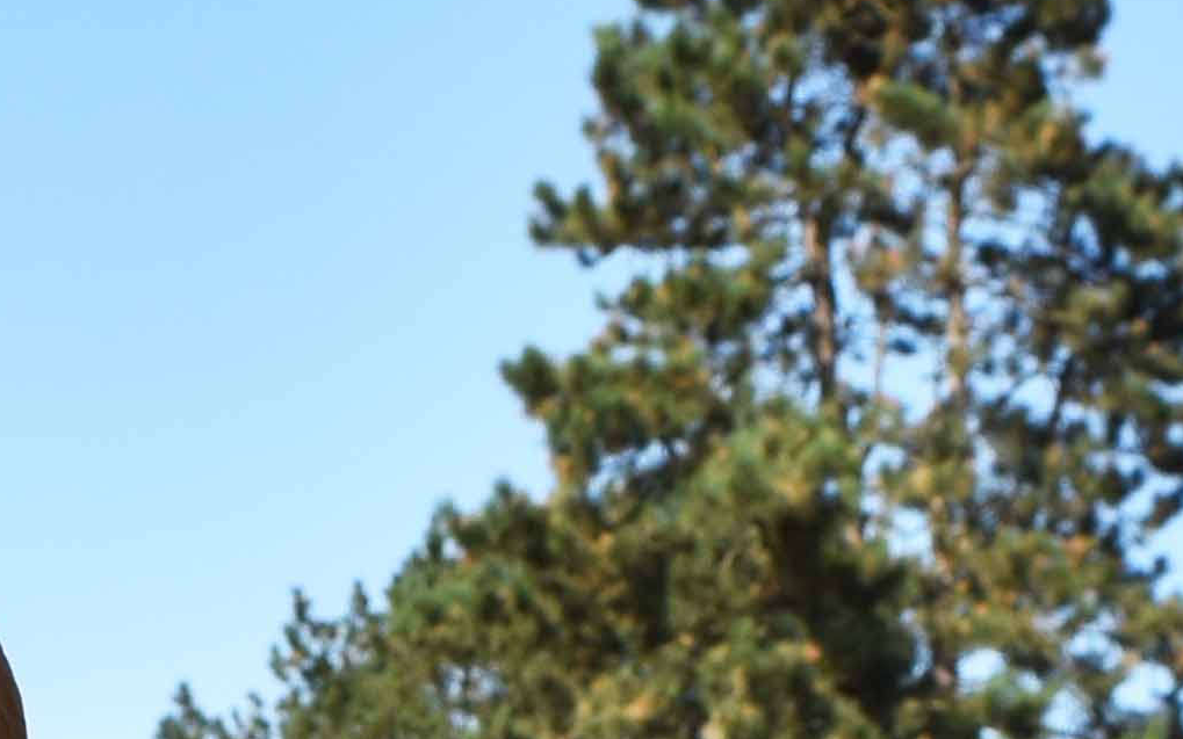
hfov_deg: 9.6
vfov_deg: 6.0
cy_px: 1393
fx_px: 6964
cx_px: -58
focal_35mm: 216
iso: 200
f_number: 9
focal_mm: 24
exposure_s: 1/320
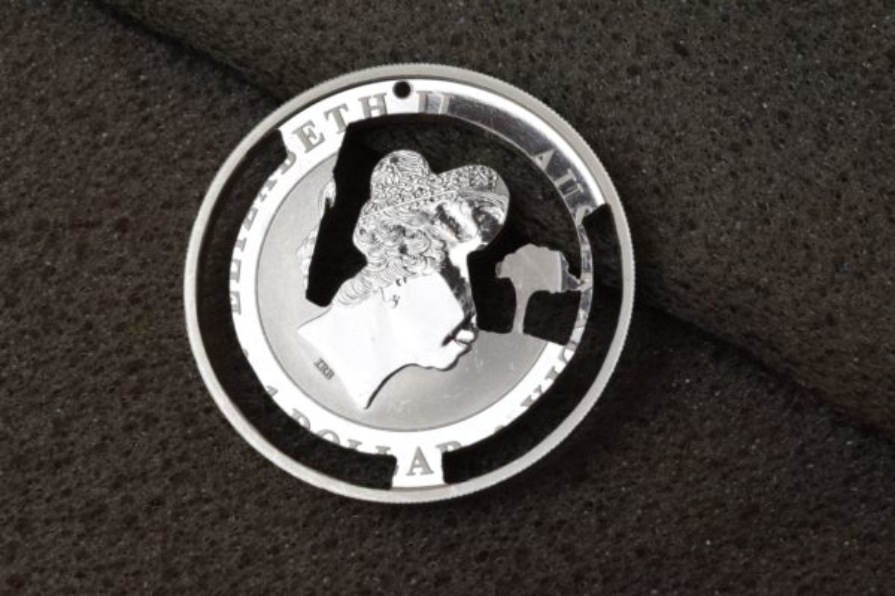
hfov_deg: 24.6
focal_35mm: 82
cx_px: 448
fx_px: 2051
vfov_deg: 16.6
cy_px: 298
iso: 640
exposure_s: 1/15
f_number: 22
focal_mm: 55
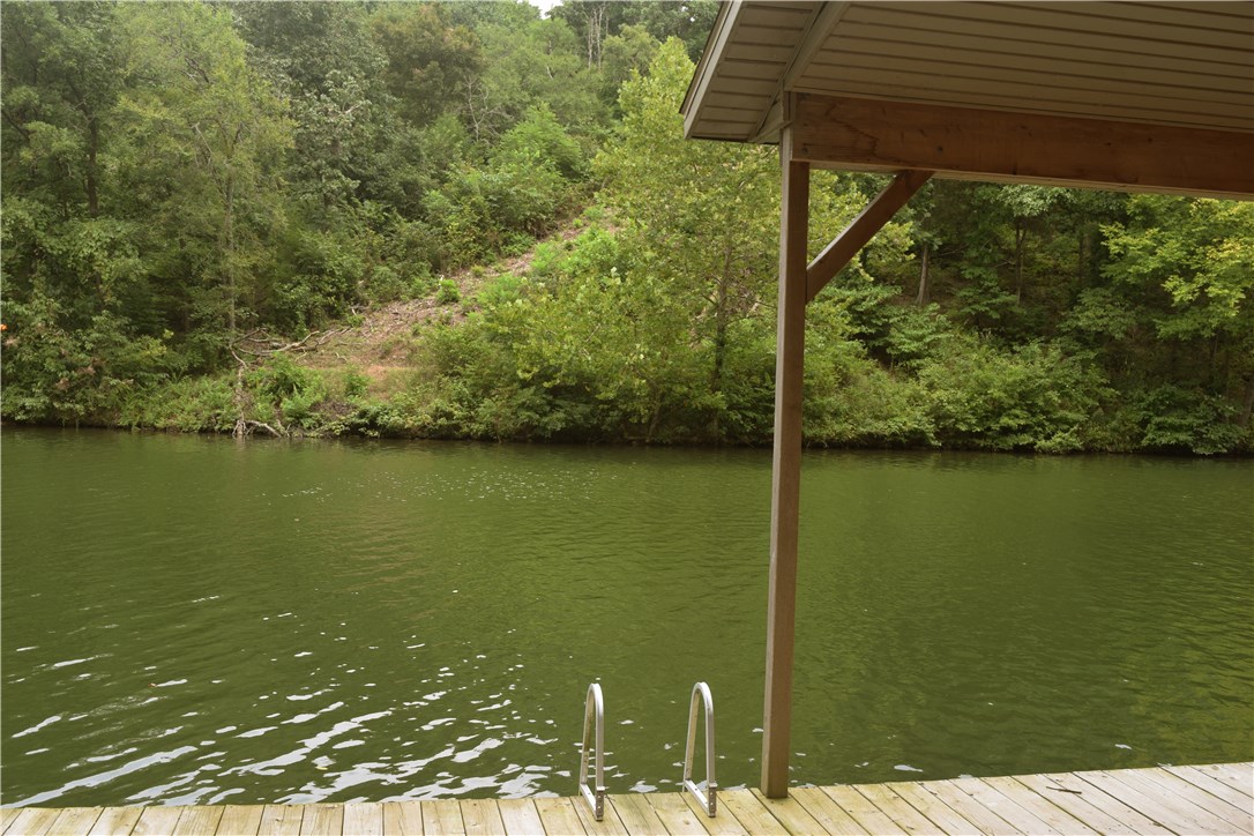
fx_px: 1254
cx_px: 627
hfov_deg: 53.1
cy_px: 418
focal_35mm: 36
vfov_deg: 36.9
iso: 400
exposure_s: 1/250
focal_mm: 24
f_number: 8
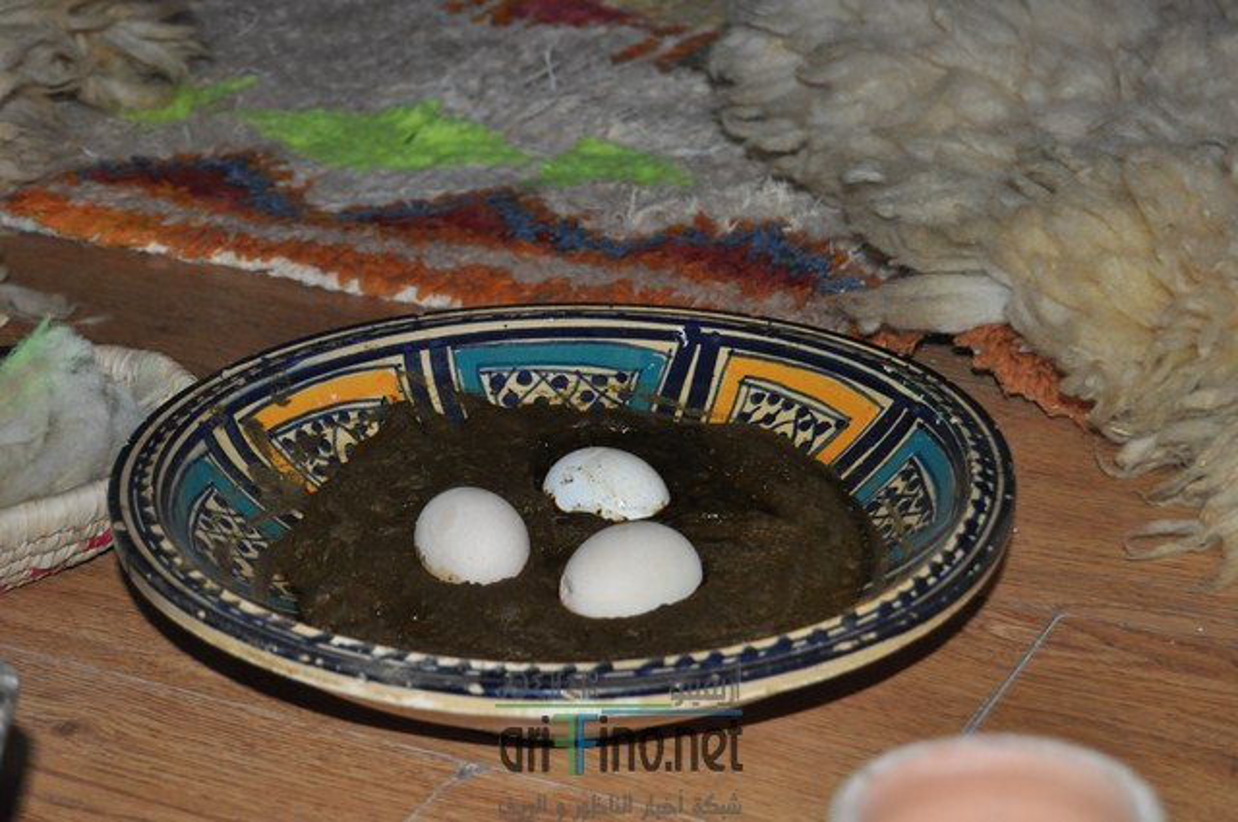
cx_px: 619
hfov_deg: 24.6
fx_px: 2833
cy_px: 411
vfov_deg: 16.5
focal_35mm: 82
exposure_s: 1/60
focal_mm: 55
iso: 800
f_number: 5.6
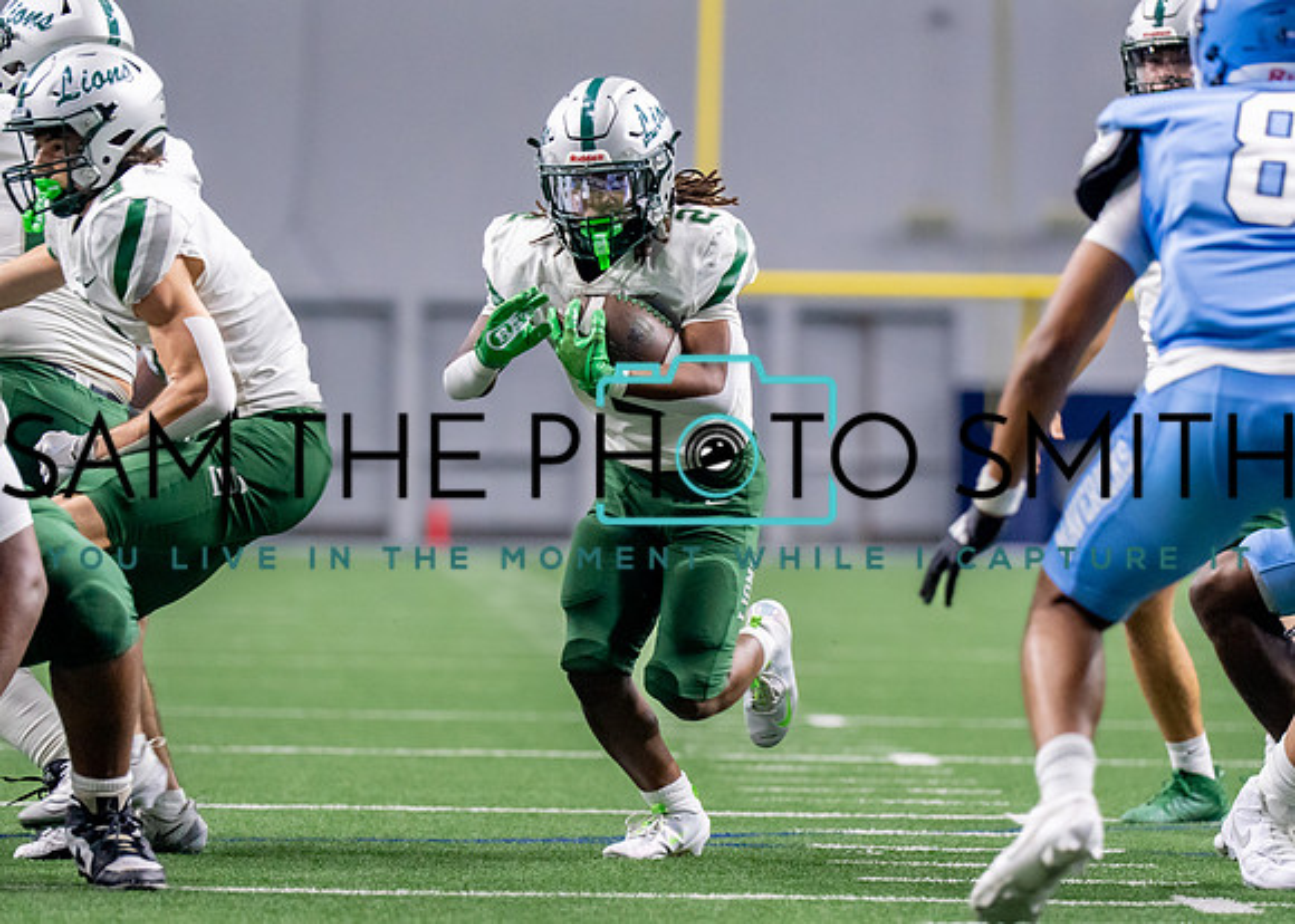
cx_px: 668
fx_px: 10695
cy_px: 519
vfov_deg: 4.9
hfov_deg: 6.9
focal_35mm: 291
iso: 2000
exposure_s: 1/1000
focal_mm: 167
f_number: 2.8
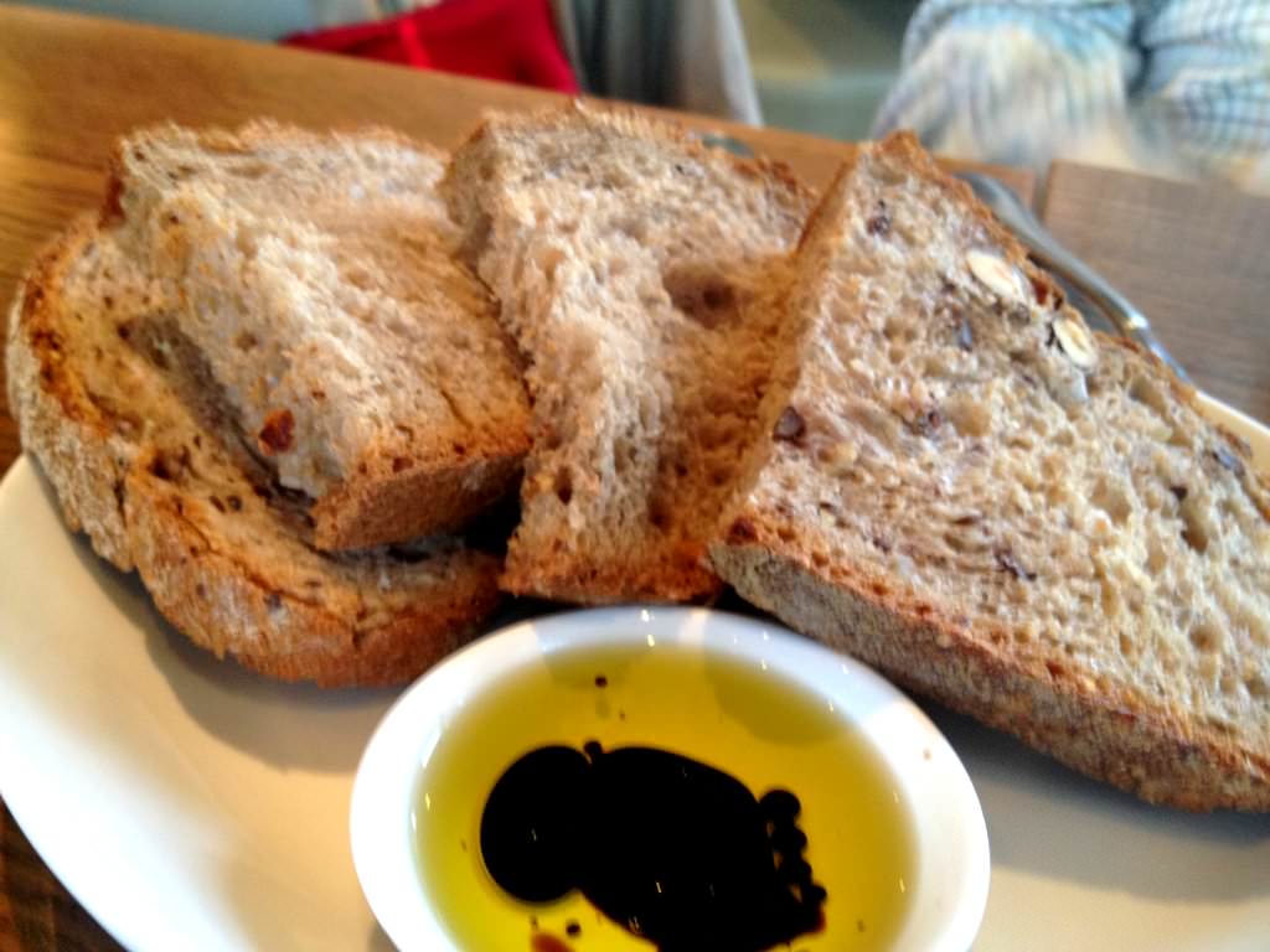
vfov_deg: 40.7
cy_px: 476
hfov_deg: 52.6
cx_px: 635
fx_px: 1284
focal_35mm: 35
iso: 100
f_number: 2.4
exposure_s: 1/20
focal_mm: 4.28
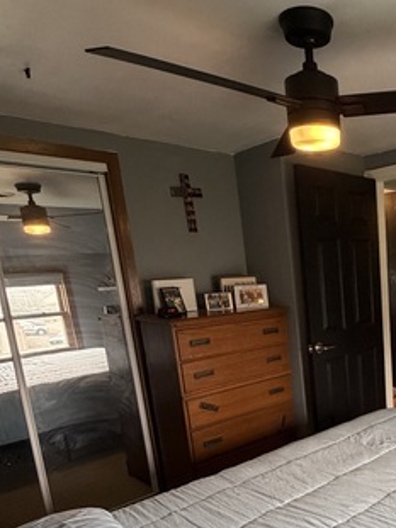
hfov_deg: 41.0
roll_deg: +3.0
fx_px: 458
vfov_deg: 57.9
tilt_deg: -13.4
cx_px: 393
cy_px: 373
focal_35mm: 30
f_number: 2.2
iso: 320
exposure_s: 1/80
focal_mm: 2.22
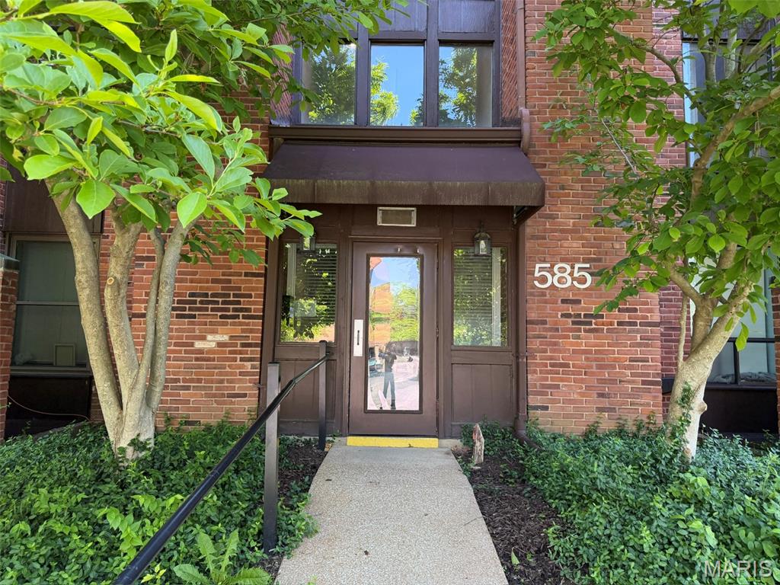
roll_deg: -0.9
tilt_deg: +4.3
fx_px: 541
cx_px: 390
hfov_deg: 71.6
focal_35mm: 24
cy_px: 292
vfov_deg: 56.8
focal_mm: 6.76
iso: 200
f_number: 1.78
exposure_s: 1/234
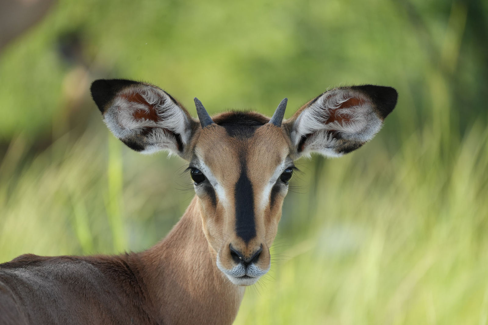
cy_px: 162
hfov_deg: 5.2
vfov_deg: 3.4
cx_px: 244
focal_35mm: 400
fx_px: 5421
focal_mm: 400
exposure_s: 1/500
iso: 500
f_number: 6.3
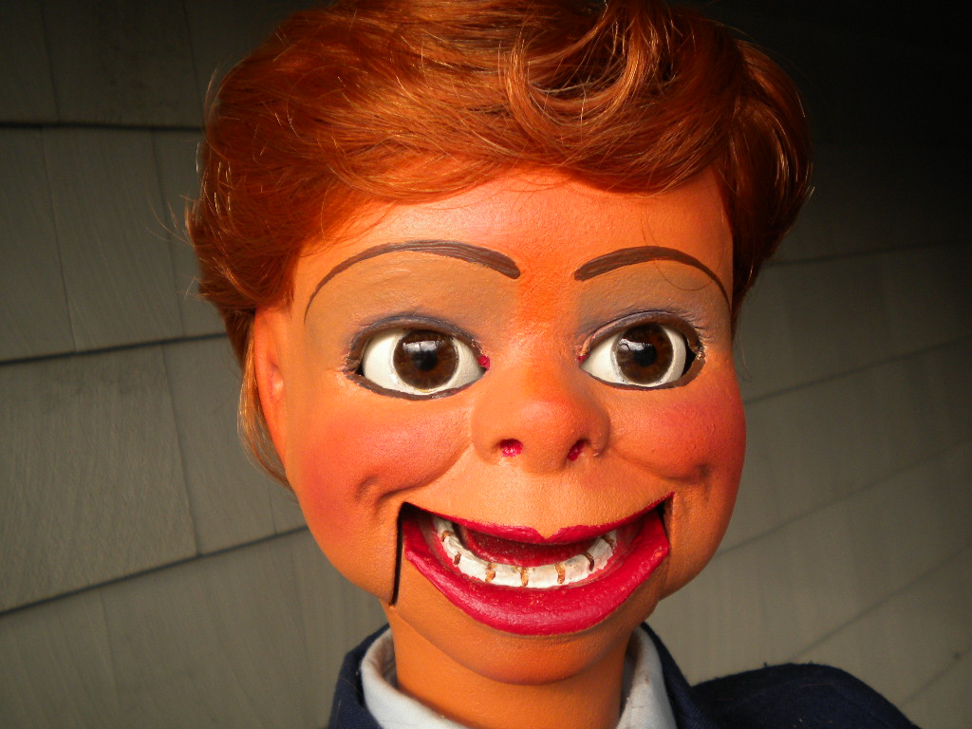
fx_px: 1151
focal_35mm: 41
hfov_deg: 45.8
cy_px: 364
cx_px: 486
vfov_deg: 35.1
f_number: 3.5
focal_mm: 7.4
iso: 106
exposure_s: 1/57.2
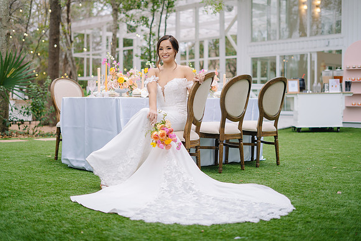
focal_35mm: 50
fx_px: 501
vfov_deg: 27.0
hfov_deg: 39.6
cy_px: 120
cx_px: 180
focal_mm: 50
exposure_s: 1/160
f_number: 2
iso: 50
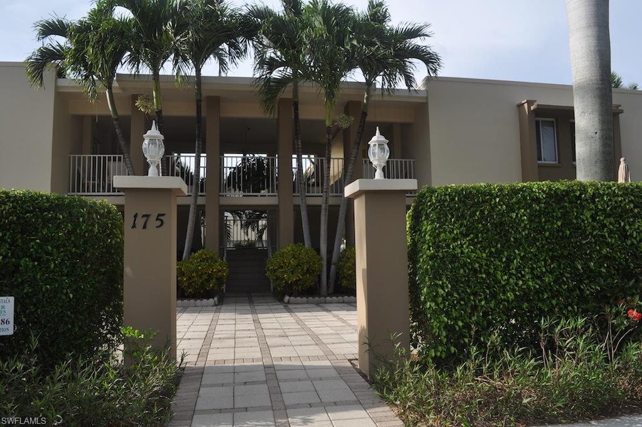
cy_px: 214
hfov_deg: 67.4
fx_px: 481
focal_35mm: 27
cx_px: 321
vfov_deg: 47.8
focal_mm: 18
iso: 200
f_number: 10
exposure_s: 1/200
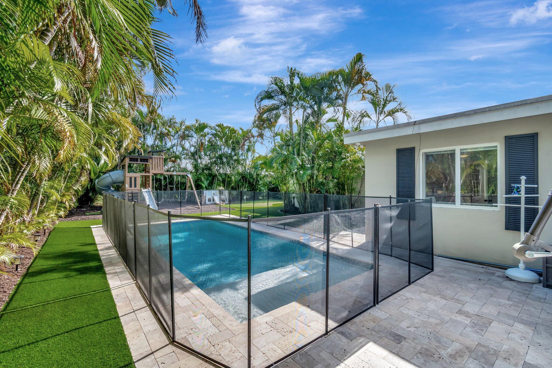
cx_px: 276
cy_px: 184
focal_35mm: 15
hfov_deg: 100.4
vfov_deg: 77.3
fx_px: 230
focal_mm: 10
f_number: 8
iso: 1000
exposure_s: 1/3200
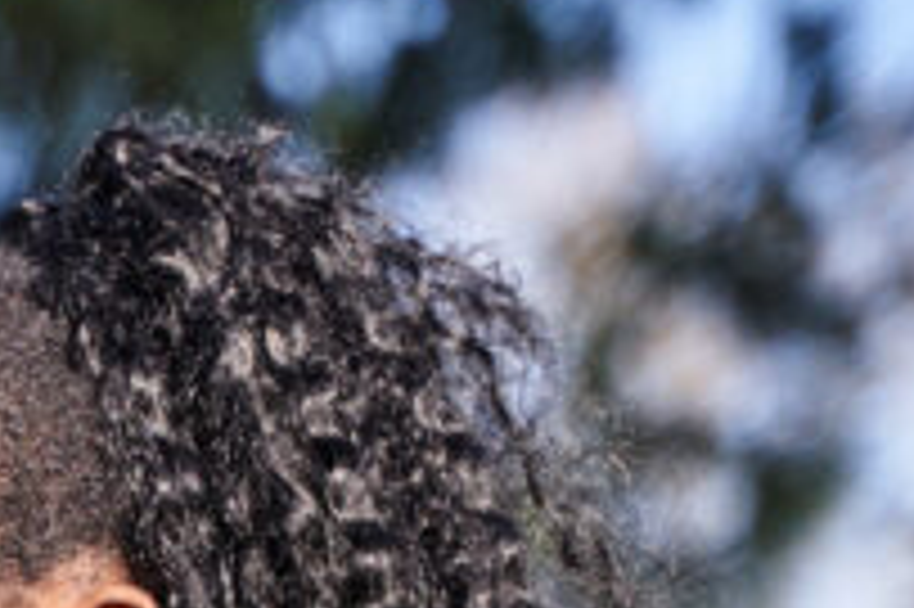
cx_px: -482
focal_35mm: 379
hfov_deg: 5.4
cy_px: 1144
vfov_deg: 3.6
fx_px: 9614
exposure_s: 1/800
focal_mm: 75
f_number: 2.8
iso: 50
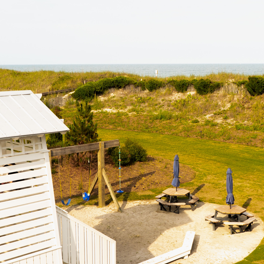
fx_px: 466
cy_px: 151
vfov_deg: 31.6
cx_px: 132
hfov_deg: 31.6
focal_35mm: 54
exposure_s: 1/800
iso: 125
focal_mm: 28
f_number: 5
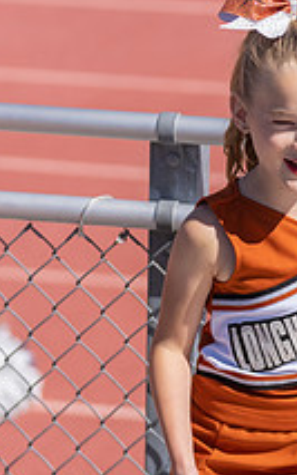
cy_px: 304
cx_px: 335
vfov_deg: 6.9
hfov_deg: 4.3
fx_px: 3953
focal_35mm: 305
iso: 100
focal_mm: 110
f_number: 2.8
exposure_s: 1/2500
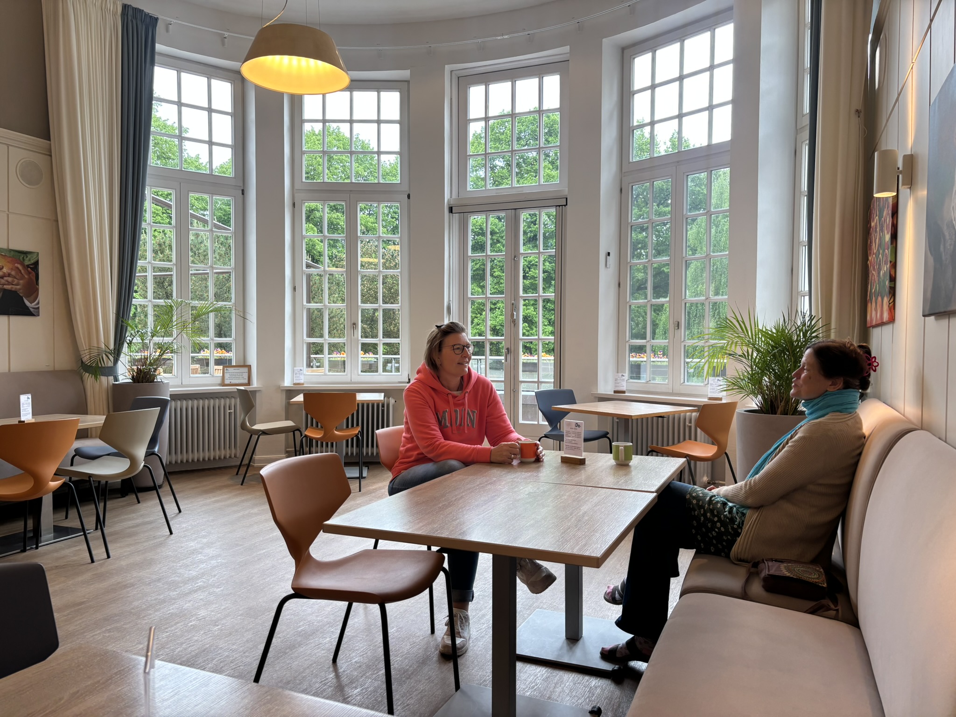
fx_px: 718
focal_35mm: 26
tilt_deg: -1.6
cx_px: 478
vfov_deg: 53.1
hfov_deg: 67.3
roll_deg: -0.5
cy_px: 358
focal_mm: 5.96
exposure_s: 1/100
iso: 64
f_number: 1.6
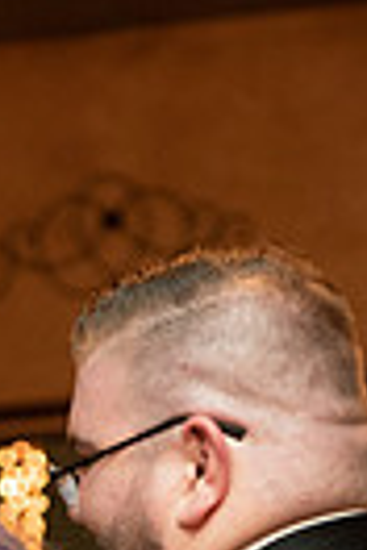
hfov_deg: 5.7
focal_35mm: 239
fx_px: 3654
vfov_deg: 8.4
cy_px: 921
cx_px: 25
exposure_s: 1/125
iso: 3200
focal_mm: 70
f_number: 3.2
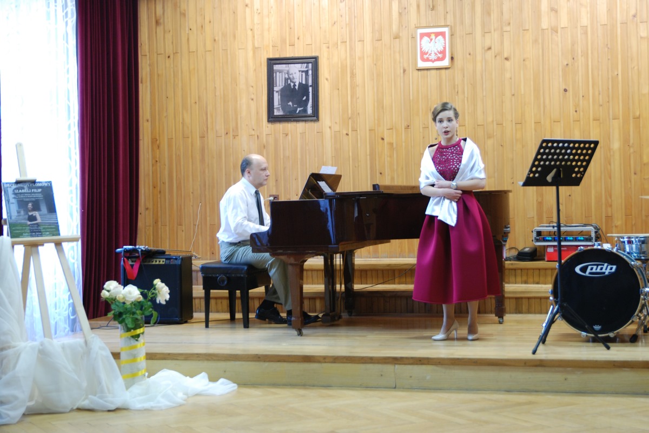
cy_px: 216
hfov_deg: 36.9
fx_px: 974
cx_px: 324
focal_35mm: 54
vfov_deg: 25.1
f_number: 3.5
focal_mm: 36
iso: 400
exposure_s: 1/15
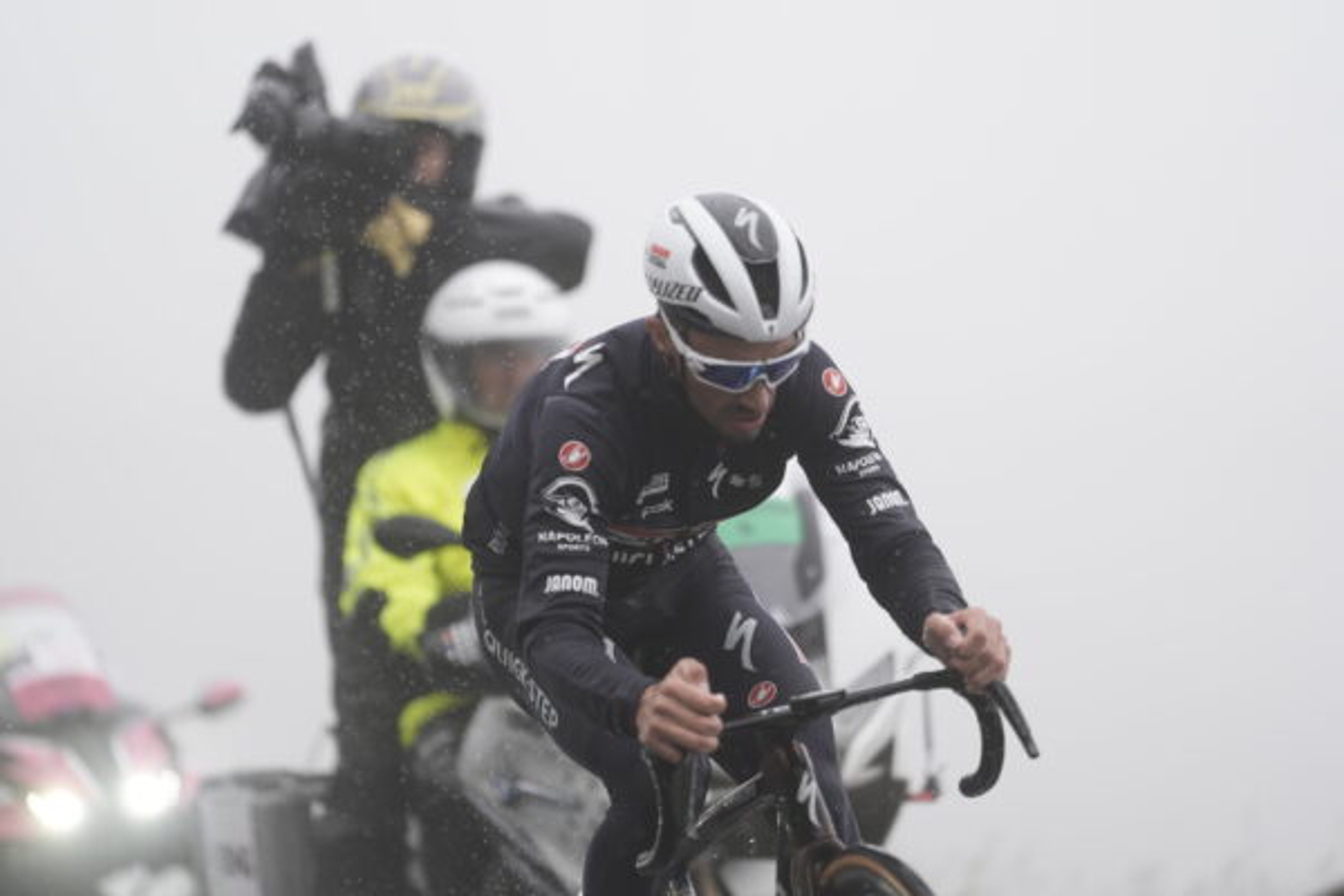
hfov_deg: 10.3
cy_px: 448
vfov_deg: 6.9
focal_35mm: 200
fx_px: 7466
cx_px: 672
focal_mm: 200
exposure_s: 1/2000
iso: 800
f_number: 2.8
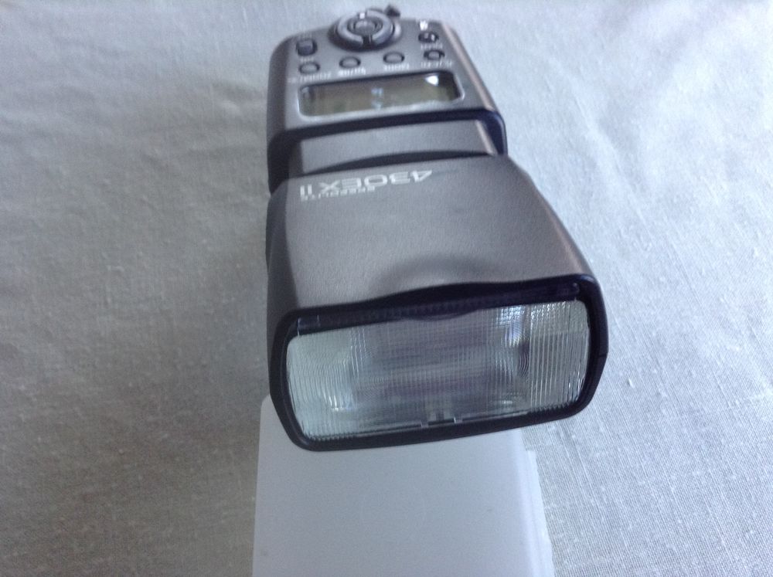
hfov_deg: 55.4
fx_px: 736
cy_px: 288
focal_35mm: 33
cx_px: 386
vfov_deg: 42.8
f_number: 2.4
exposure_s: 1/24
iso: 80
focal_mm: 3.3
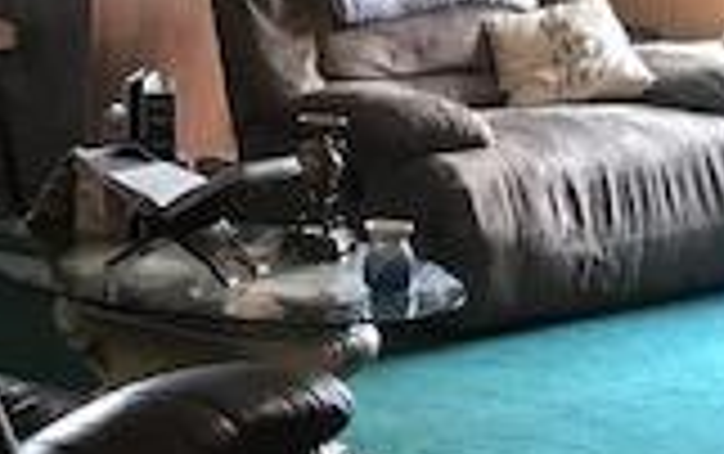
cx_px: -76
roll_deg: -0.8
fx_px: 2331
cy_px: -94
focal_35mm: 118
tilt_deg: -4.2
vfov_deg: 10.9
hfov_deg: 17.1
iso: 40
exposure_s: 1/15
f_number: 1.8
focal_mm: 3.99
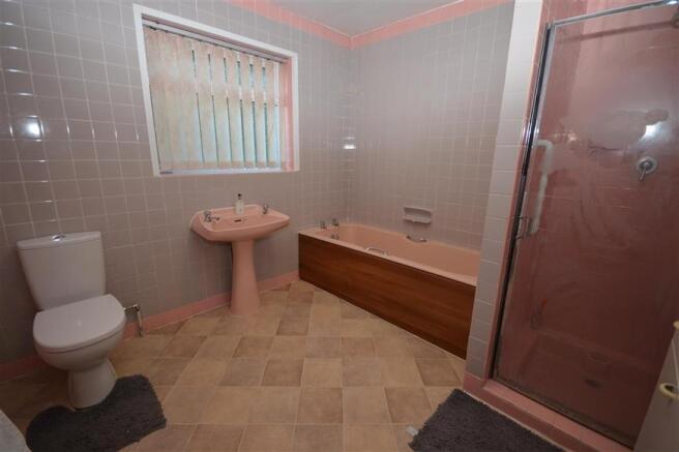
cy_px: 226
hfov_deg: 100.4
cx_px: 340
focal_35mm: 15
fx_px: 283
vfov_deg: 77.3
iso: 450
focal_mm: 10
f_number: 4
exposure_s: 1/60
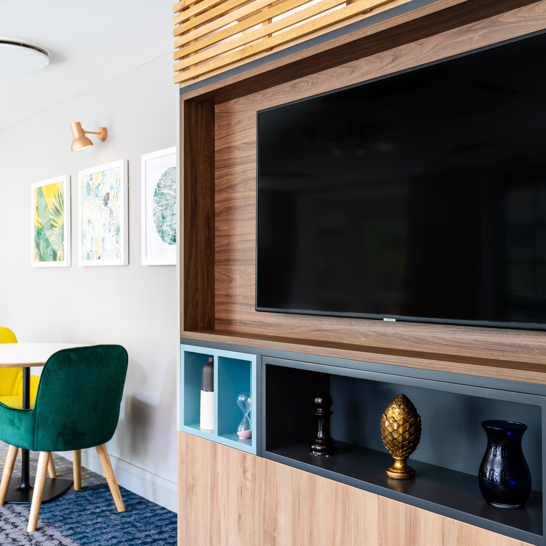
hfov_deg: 41.8
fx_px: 714
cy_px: 276
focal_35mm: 40
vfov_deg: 41.9
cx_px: 238
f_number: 4
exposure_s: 1/60
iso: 400
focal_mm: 31
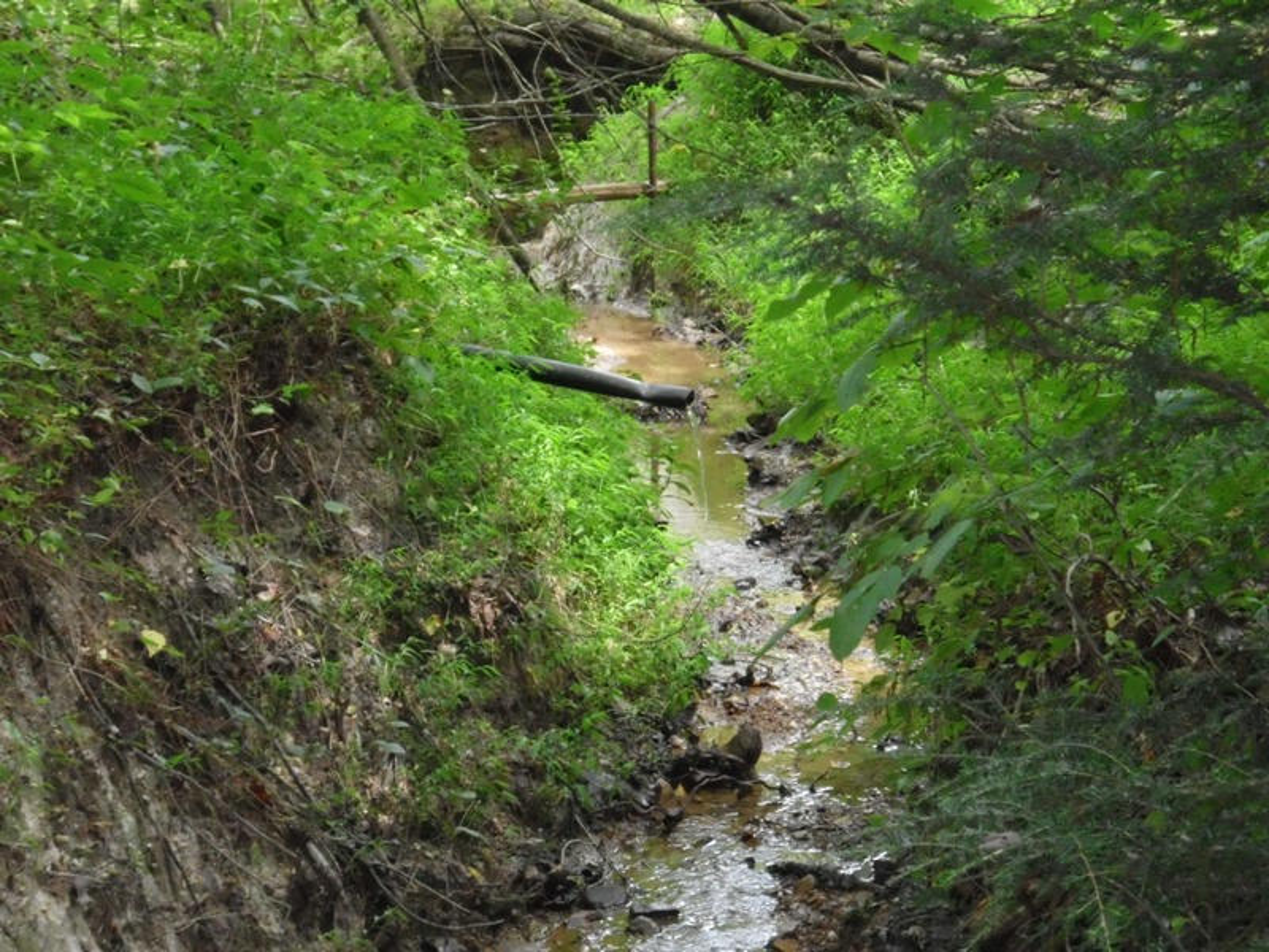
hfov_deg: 21.3
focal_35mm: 92
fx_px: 3373
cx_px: 634
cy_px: 476
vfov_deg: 16.1
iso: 800
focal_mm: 16.56
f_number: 5.8
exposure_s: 1/60
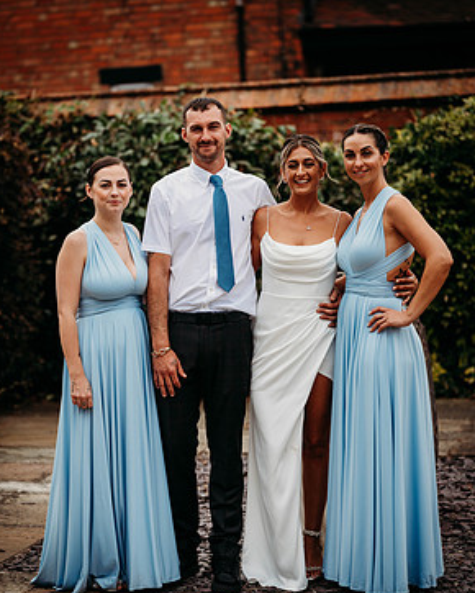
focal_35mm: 99
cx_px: 235
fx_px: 1738
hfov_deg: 15.6
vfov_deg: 19.4
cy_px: 315
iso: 100
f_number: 2.2
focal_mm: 85
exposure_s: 1/1250
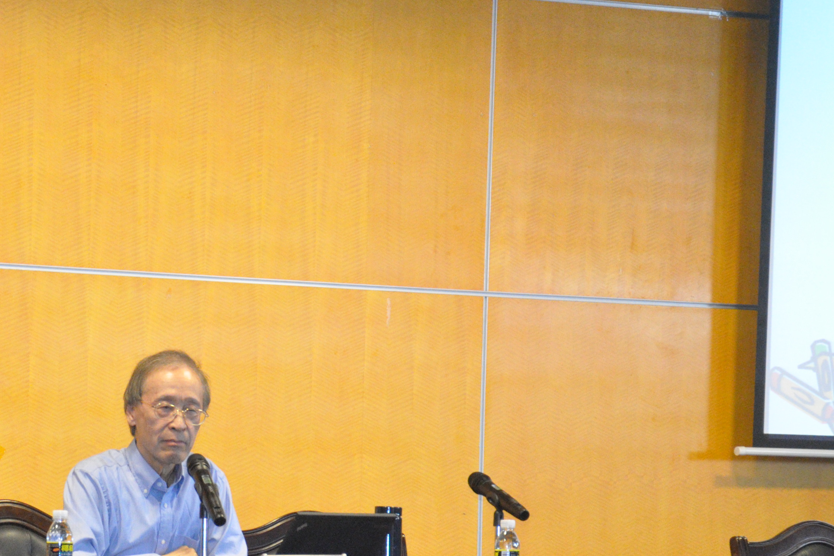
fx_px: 4540
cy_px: 483
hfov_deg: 10.5
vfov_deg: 7.0
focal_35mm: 196
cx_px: 182
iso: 2500
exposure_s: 1/40
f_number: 5.3
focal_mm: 70
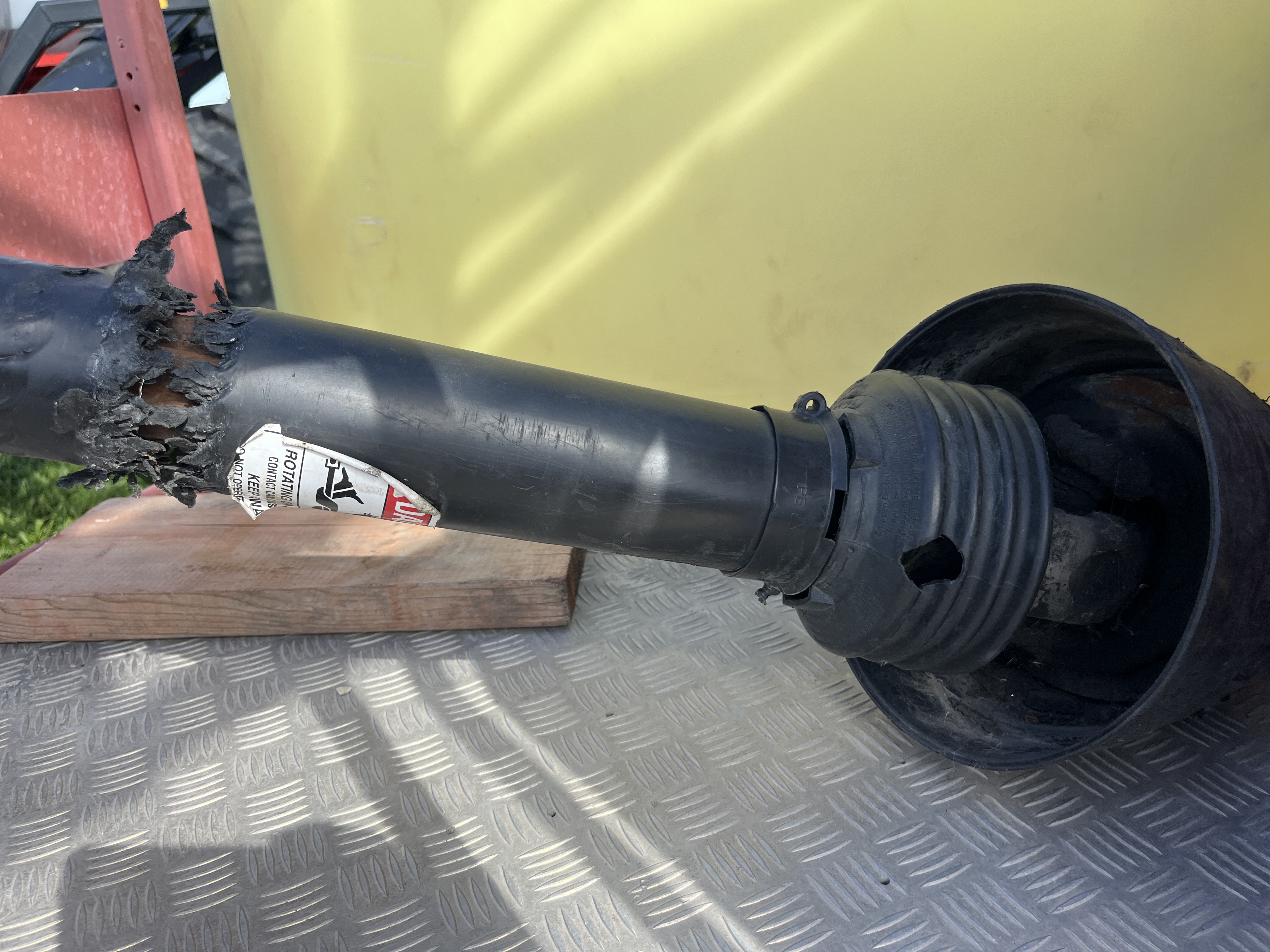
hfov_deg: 67.3
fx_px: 954
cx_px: 635
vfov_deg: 53.1
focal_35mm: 26
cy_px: 476
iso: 50
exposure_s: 1/864
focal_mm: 5.1
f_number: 1.6
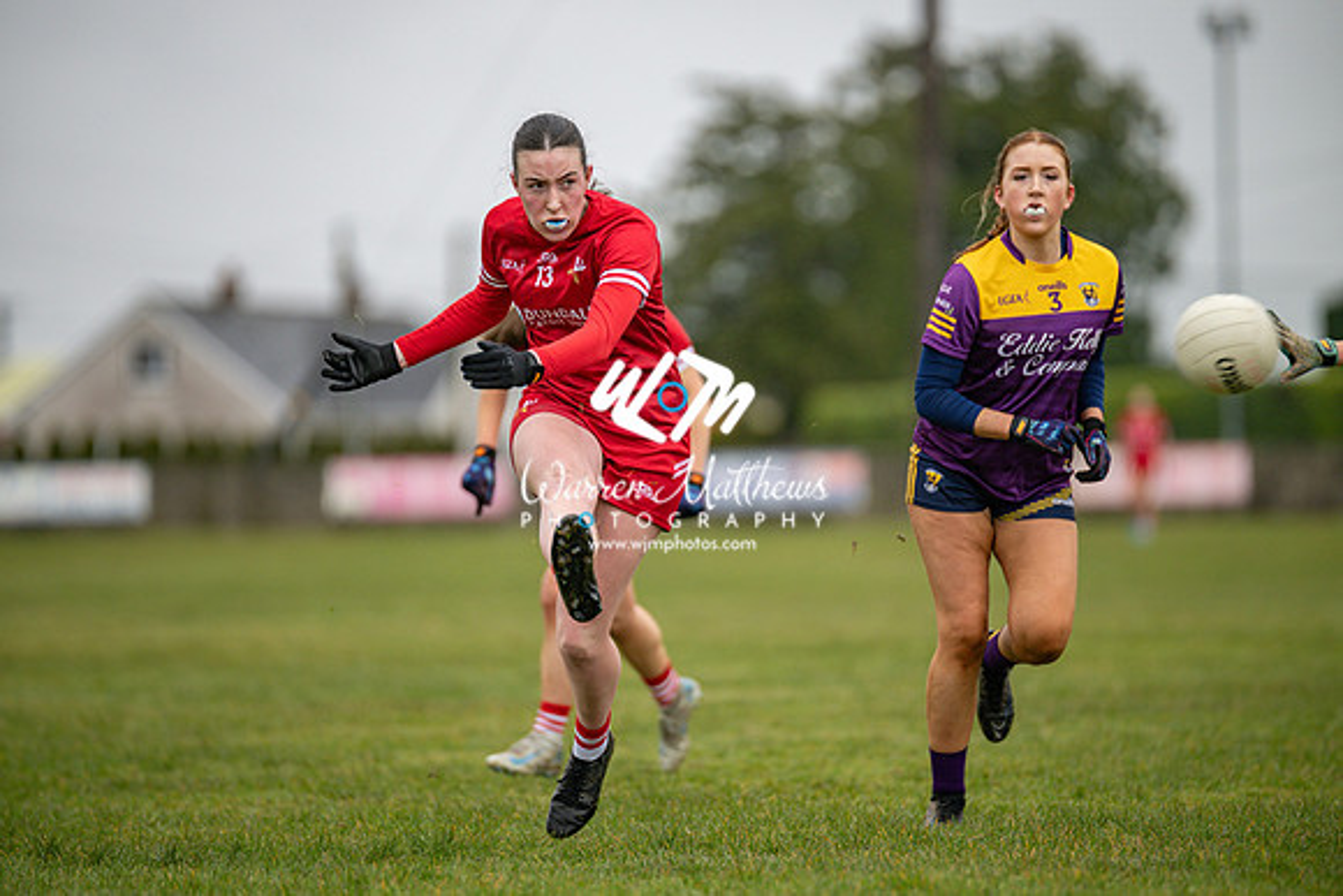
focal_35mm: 300
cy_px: 448
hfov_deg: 6.9
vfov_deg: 4.6
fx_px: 11194
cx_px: 672
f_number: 2.8
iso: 320
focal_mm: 300
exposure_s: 1/1000
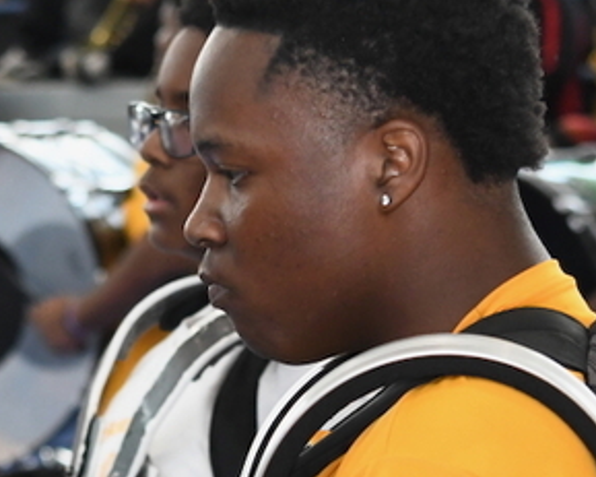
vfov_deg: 4.0
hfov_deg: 5.0
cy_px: 536
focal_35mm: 389
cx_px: 43
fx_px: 6859
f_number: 5.6
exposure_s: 1/200
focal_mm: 78
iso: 2000
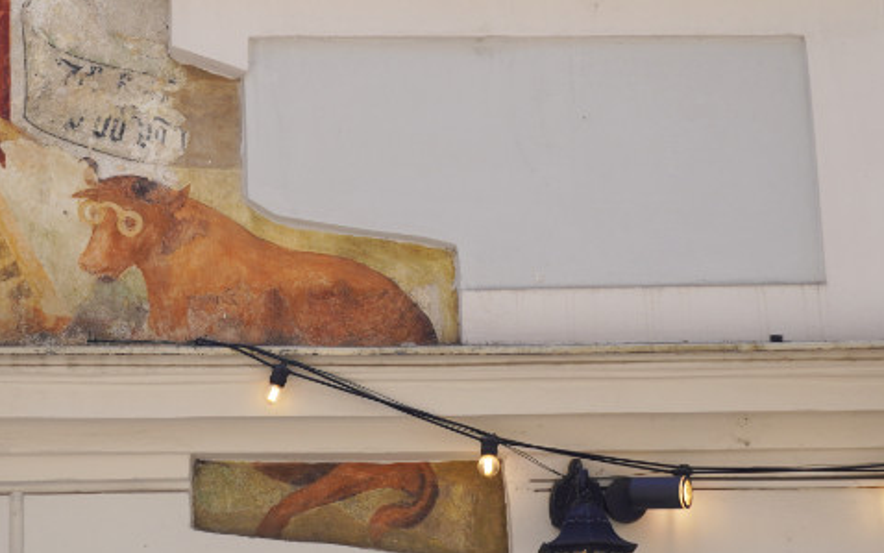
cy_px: 79
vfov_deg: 10.2
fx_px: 3084
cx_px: 264
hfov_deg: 16.3
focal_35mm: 128
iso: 100
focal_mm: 50
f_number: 7.1
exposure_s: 1/100
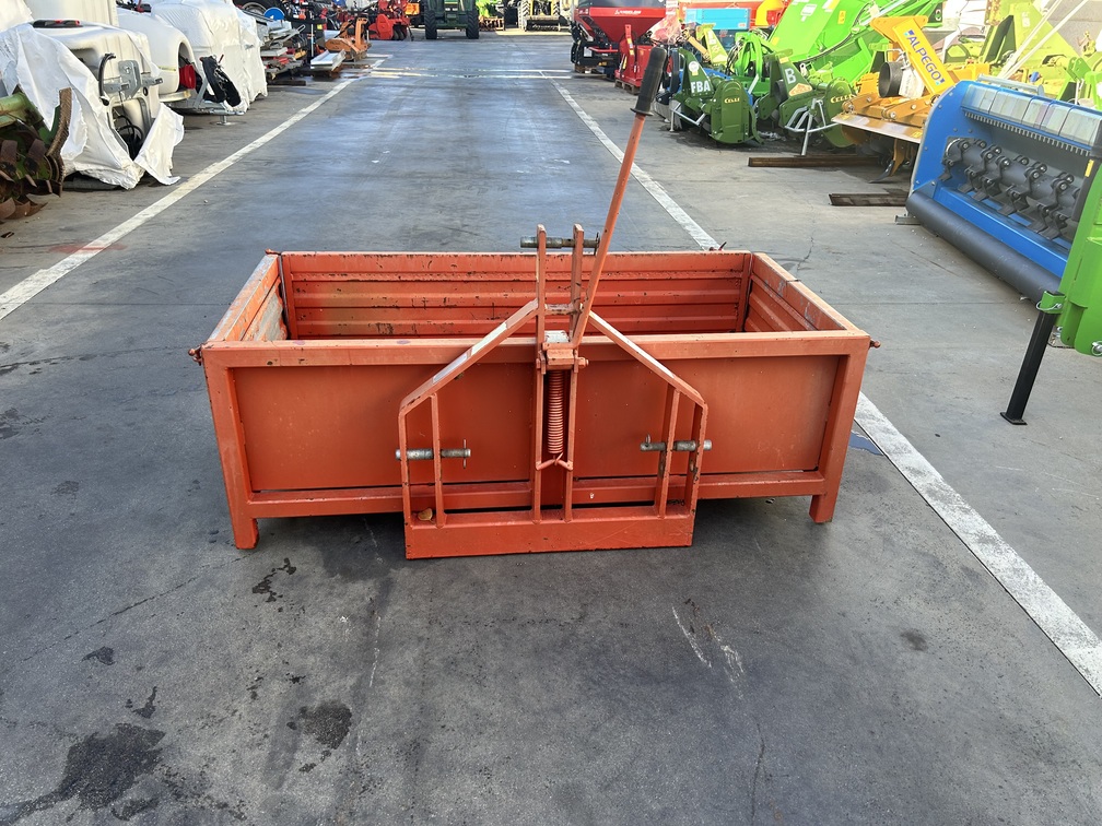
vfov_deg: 53.1
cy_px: 413
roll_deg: -0.7
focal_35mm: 26
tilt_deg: -26.6
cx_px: 551
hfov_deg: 67.3
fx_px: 828
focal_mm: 5.7
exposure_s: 1/521
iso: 50
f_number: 1.5
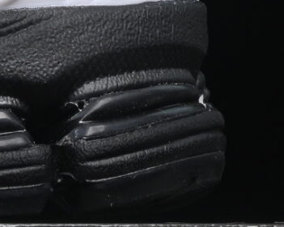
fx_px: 4316
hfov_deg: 3.7
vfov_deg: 3.0
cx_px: -473
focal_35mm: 514
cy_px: -218
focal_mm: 50
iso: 160
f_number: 6.3
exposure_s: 1/60
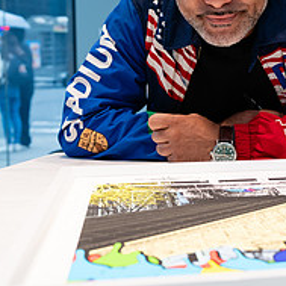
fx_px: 757
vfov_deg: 21.3
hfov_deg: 20.7
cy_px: 92
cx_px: 285
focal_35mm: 81
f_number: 4
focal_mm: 28.5
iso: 500
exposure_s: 1/160
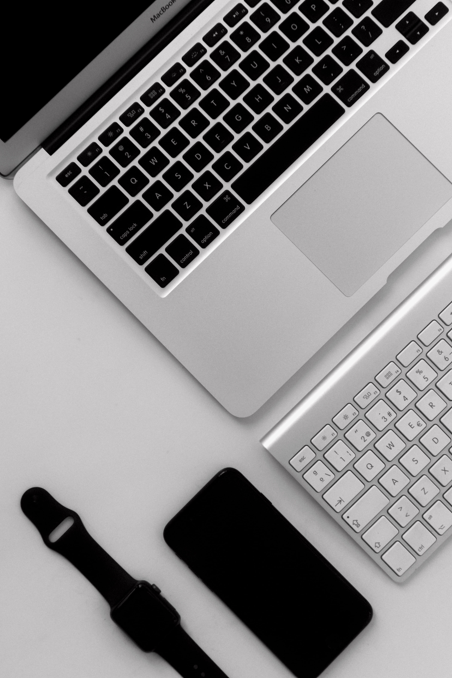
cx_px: 224
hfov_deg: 20.8
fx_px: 1234
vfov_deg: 30.7
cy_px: 343
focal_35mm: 66
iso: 200
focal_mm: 43
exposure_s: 1/100
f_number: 5.6
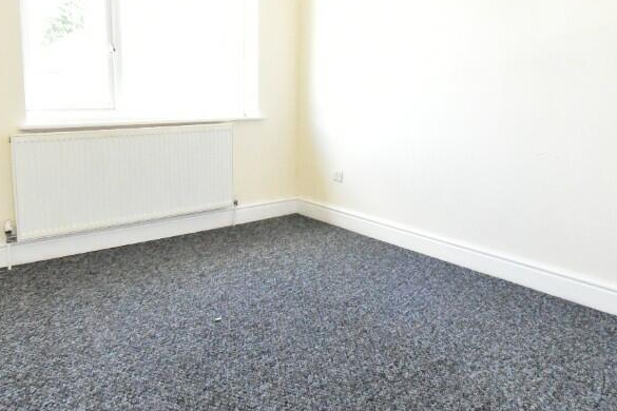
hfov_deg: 63.9
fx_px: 495
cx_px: 295
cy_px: 149
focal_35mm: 29
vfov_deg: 44.7
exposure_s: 1/200
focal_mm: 11
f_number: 11
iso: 12800
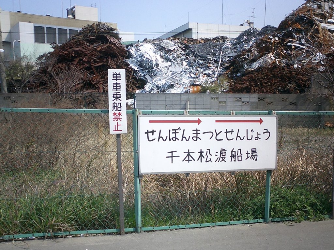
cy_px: 125
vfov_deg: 38.7
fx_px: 357
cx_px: 167
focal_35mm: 37
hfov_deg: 50.1
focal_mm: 5.6
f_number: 3.5
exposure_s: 1/1000
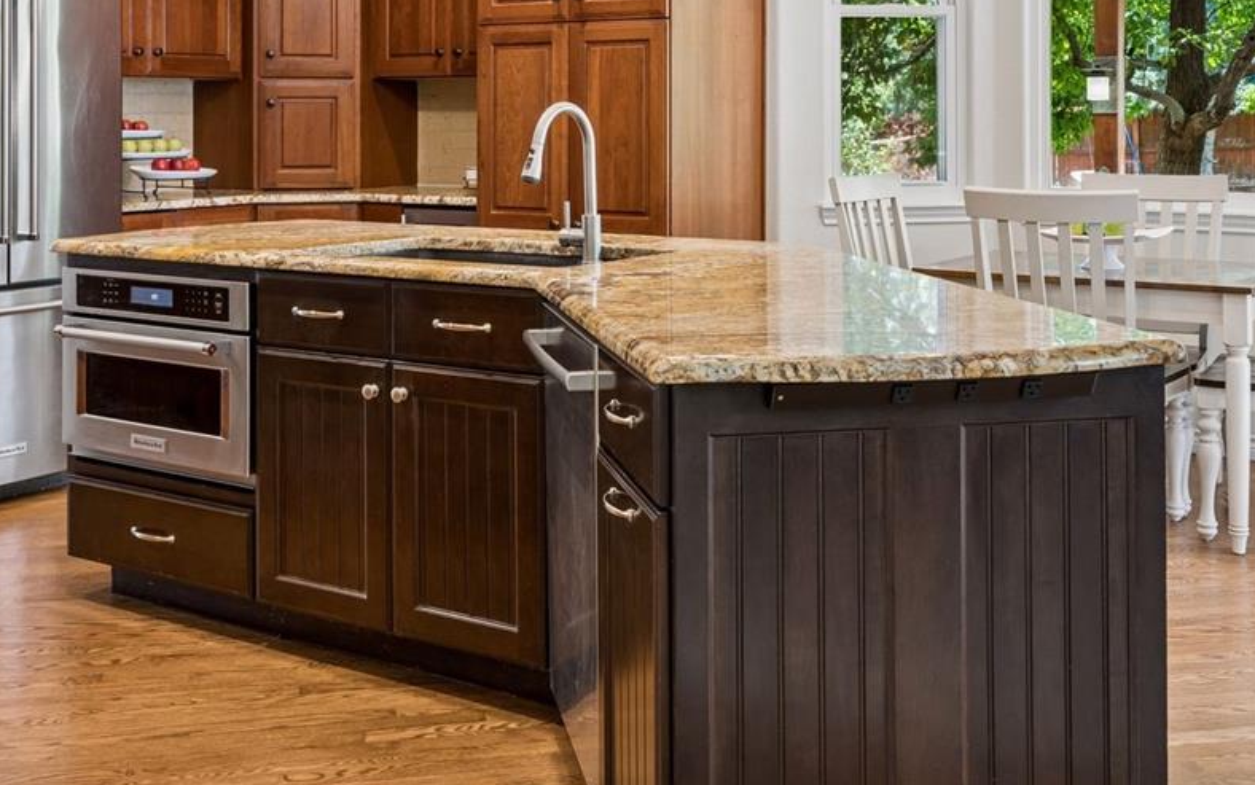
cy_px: 48
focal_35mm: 45
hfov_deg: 44.3
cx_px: 623
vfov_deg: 27.4
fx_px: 1540
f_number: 9
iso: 400
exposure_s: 1/6
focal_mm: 29
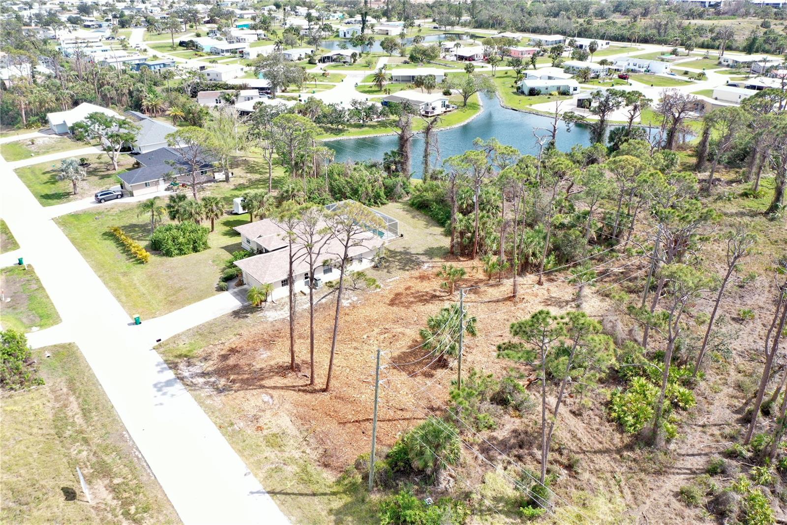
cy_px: 262
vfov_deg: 46.4
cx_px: 394
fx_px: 612
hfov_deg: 65.5
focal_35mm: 28
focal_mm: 10.26
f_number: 5
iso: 100
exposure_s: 1/200
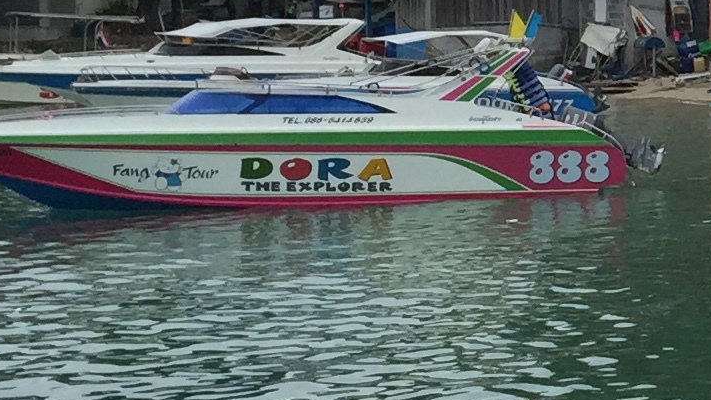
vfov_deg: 8.3
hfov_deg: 13.1
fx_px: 2734
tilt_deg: -0.7
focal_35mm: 145
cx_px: 1348
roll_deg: -0.2
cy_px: 14
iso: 32
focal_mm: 4.15
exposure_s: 1/1883
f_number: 2.2
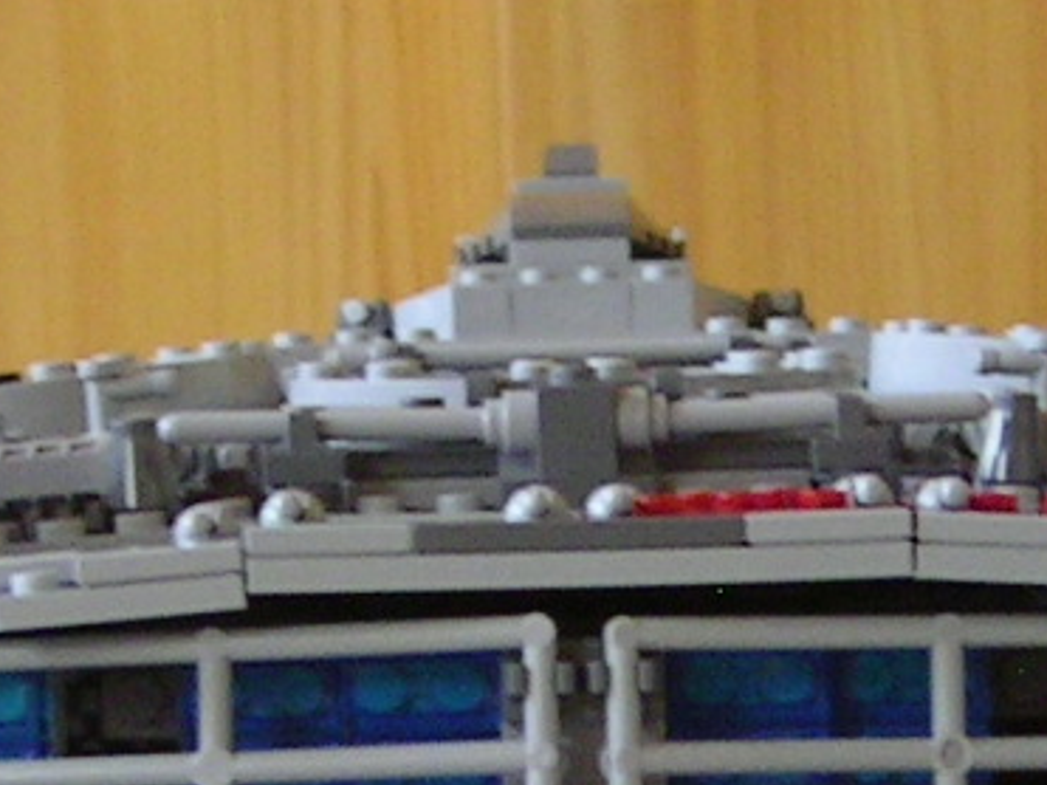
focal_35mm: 233
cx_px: 587
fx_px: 7045
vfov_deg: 6.3
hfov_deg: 8.5
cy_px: 1014
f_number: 3.5
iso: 100
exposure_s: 1/2.8
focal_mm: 8.4
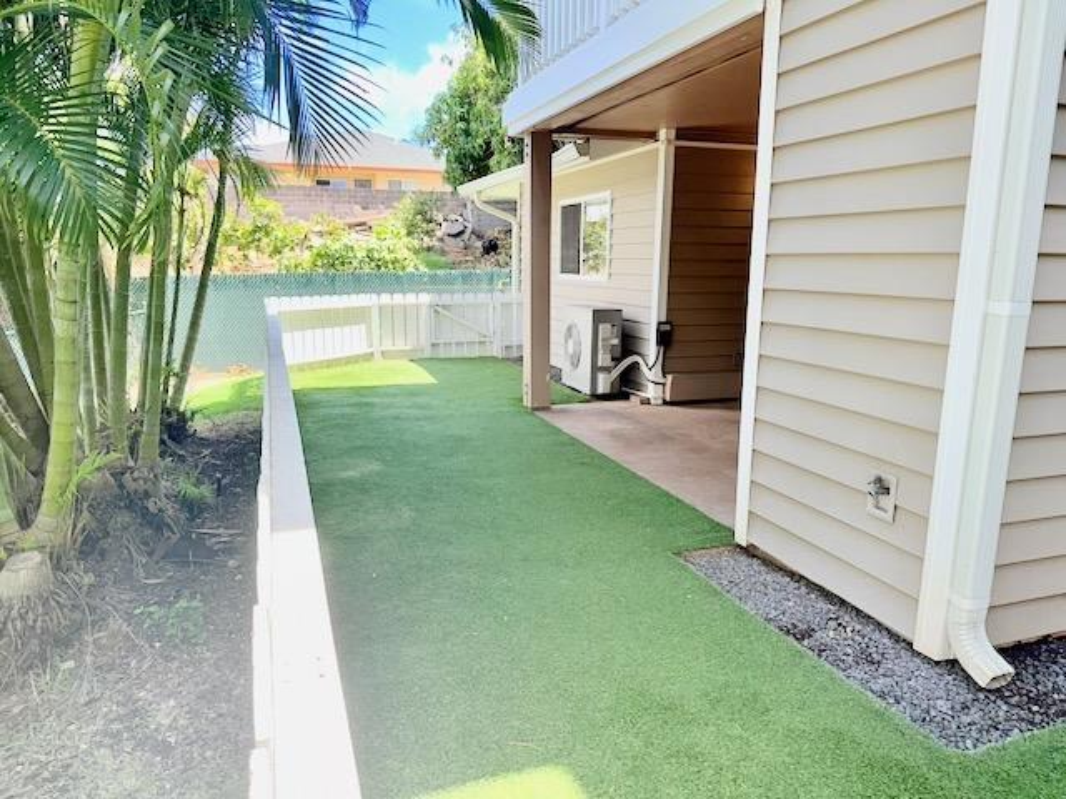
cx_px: 533
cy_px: 400
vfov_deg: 56.8
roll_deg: -0.6
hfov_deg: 71.6
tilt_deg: -9.8
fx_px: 739
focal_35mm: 24
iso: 80
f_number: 1.78
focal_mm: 6.76
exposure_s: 1/1156
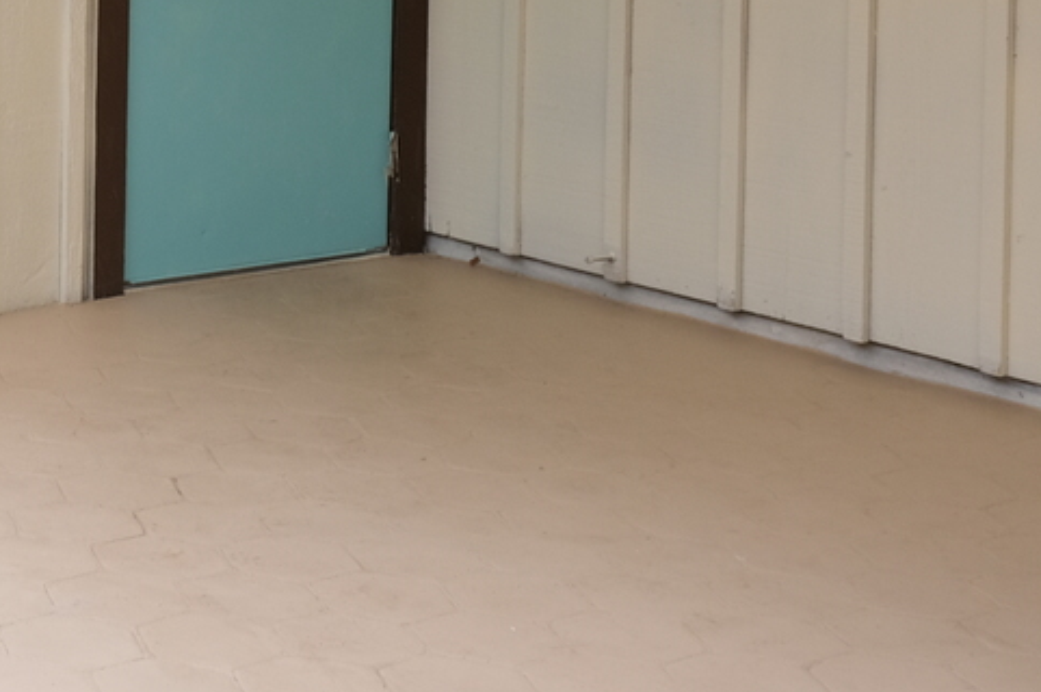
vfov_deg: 14.3
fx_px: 2630
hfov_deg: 20.0
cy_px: -260
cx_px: -413
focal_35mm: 91
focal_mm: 18
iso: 320
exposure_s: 1/140
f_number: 4
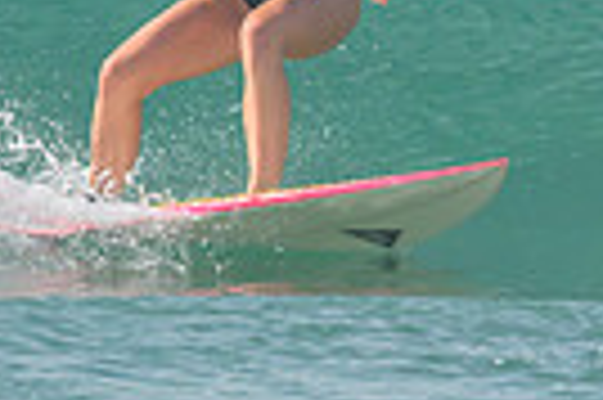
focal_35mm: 2680
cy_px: -8
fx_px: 44835
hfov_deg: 0.8
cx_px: 869
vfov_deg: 0.5
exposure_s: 1/2000
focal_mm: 500
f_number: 10
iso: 900
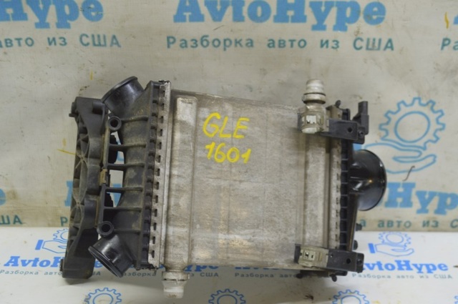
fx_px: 648
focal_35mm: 51
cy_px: 152
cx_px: 229
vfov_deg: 26.4
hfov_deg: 38.9
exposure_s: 1/20
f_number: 5.6
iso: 400
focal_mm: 34
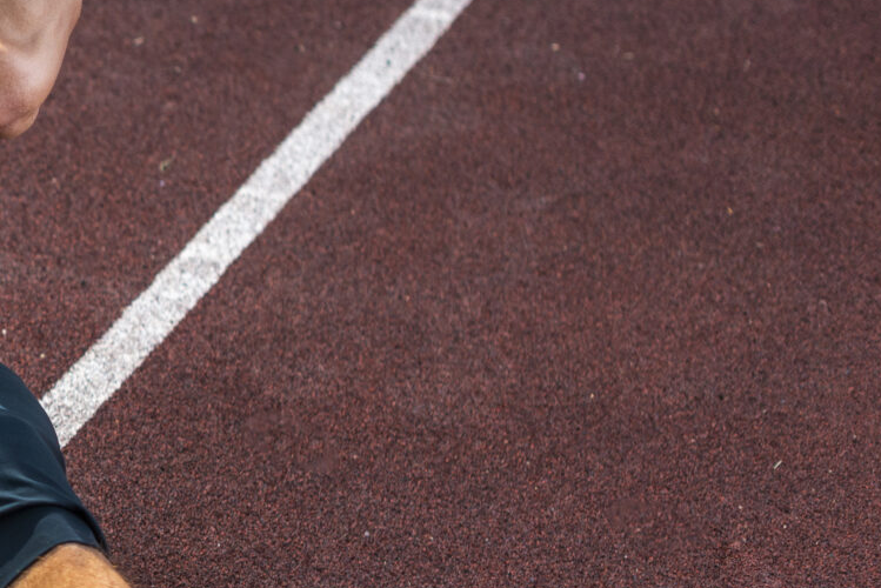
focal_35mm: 171
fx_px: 4186
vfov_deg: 8.0
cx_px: -602
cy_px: 357
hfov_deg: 11.3
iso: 320
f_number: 3.5
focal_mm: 50
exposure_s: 1/640
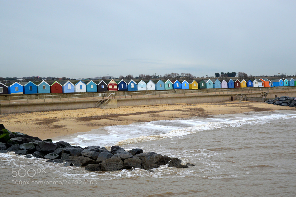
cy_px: 98
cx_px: 148
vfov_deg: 19.7
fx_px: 567
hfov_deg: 29.3
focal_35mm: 69
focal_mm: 46
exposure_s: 1/160
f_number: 5
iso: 100
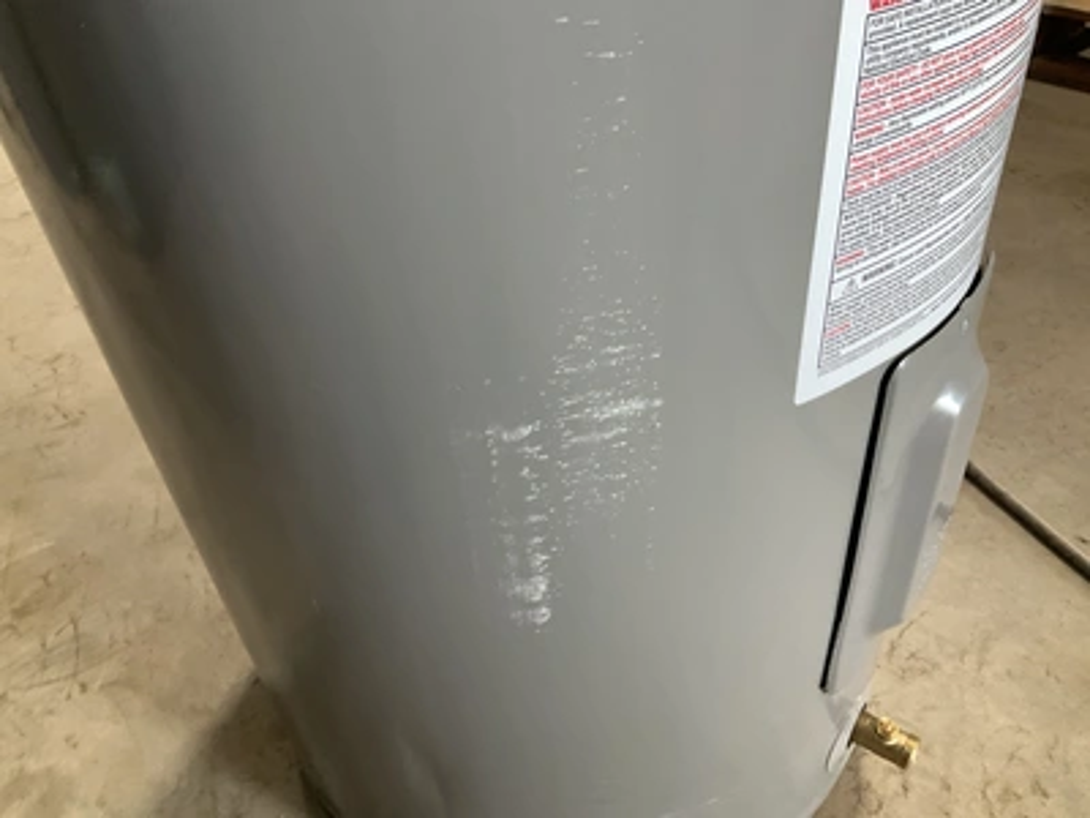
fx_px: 913
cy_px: 409
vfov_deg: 48.2
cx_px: 545
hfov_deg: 61.7
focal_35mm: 29
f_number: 1.8
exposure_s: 1/60
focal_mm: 3
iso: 125
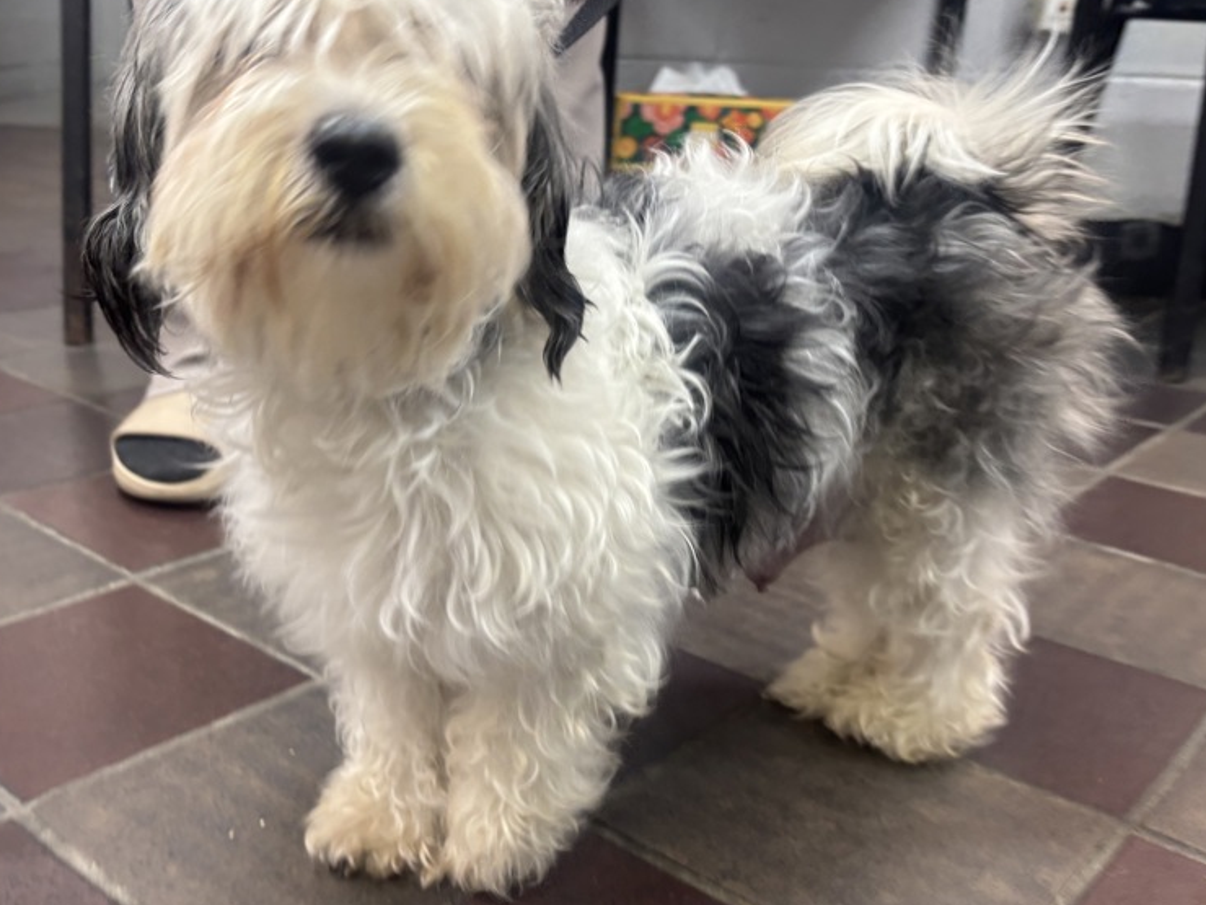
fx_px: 1254
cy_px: 497
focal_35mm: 36
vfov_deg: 39.6
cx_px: 445
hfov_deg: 50.8
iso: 160
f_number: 1.6
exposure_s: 1/60
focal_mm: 5.96
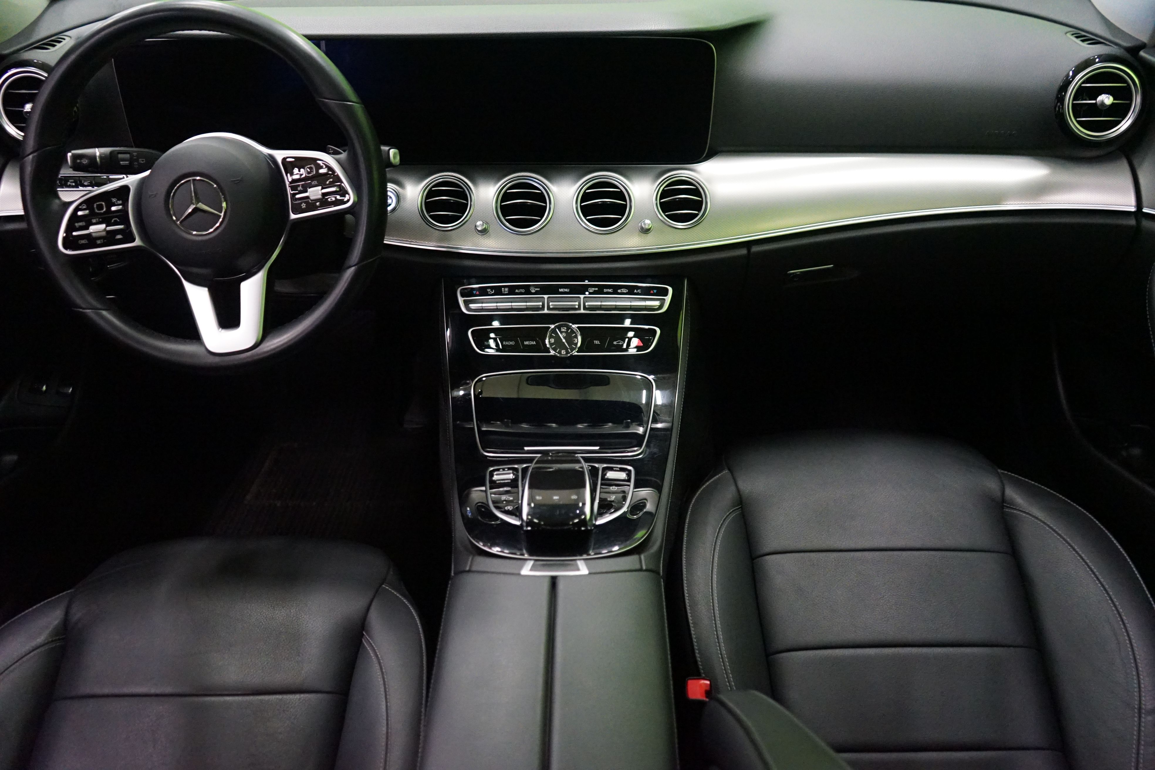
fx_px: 930
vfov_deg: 45.0
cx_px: 578
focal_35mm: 29
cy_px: 385
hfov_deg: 63.7
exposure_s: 1/40
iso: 6400
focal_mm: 29
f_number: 3.5
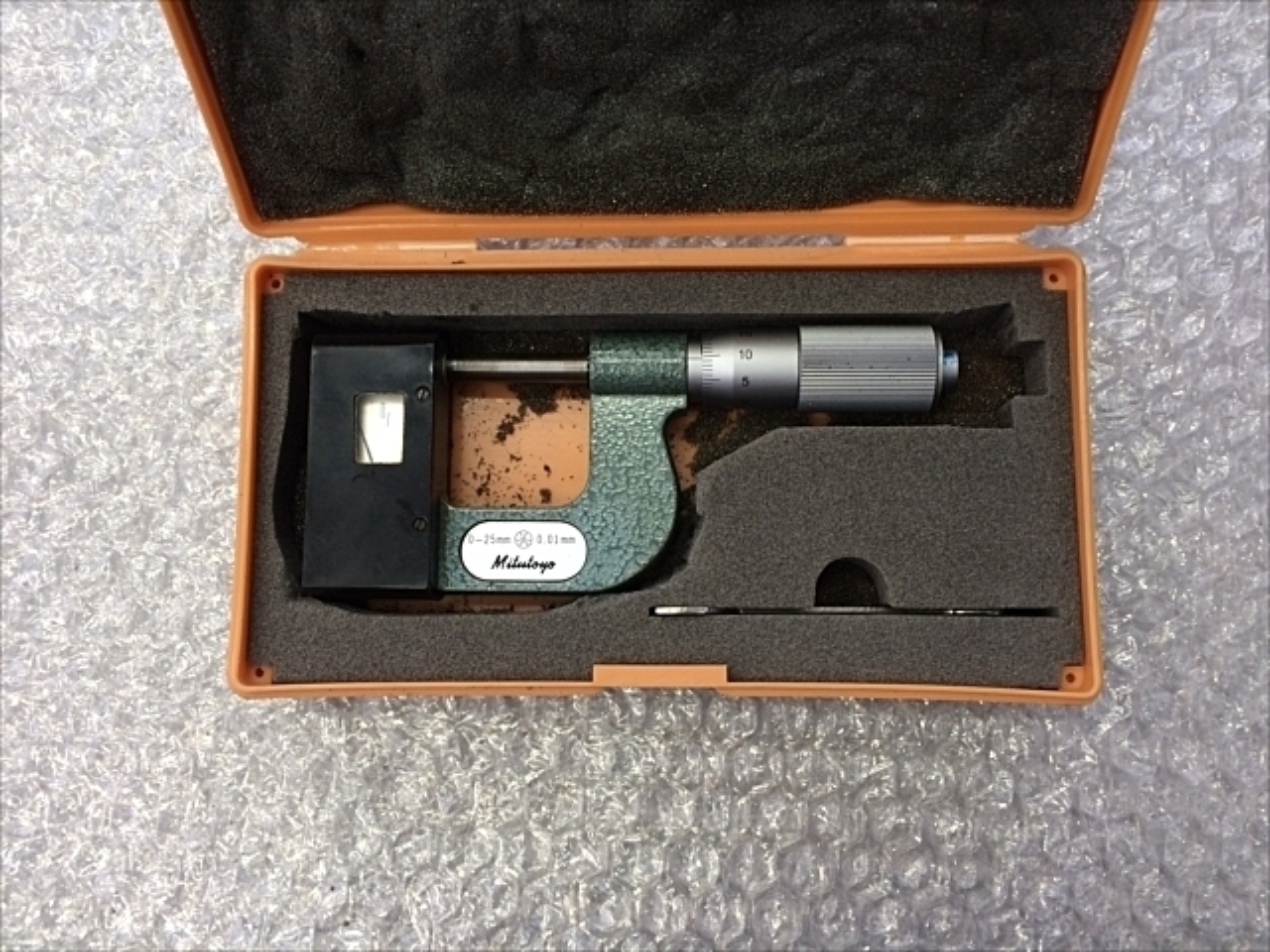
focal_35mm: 29
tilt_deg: -85.4
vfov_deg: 48.2
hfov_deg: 61.7
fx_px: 1064
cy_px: 476
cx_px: 635
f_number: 2.2
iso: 64
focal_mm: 4.15
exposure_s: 1/30
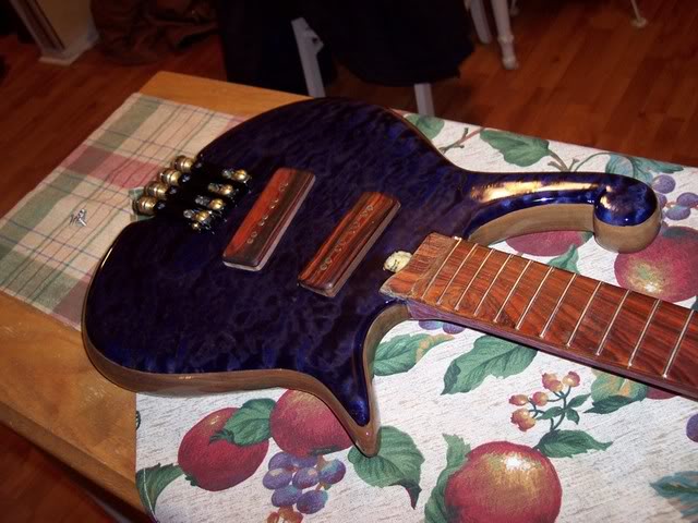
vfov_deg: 37.7
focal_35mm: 38
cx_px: 349
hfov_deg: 49.0
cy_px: 262
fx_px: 766
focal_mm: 8
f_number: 2.8
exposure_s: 1/30
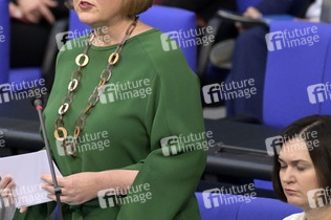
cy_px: 65
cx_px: 97
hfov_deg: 2.9
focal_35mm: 714
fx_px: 6558
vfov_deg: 1.9
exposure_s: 1/320
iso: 10000
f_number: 5.6
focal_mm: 500
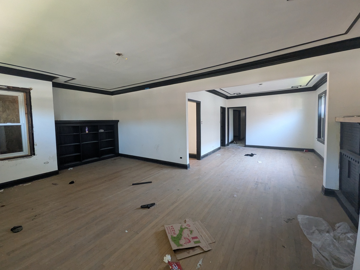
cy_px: 130
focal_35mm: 15
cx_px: 174
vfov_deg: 81.7
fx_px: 156
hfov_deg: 98.1
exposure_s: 1/85.5
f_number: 2.2
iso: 495
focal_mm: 1.85
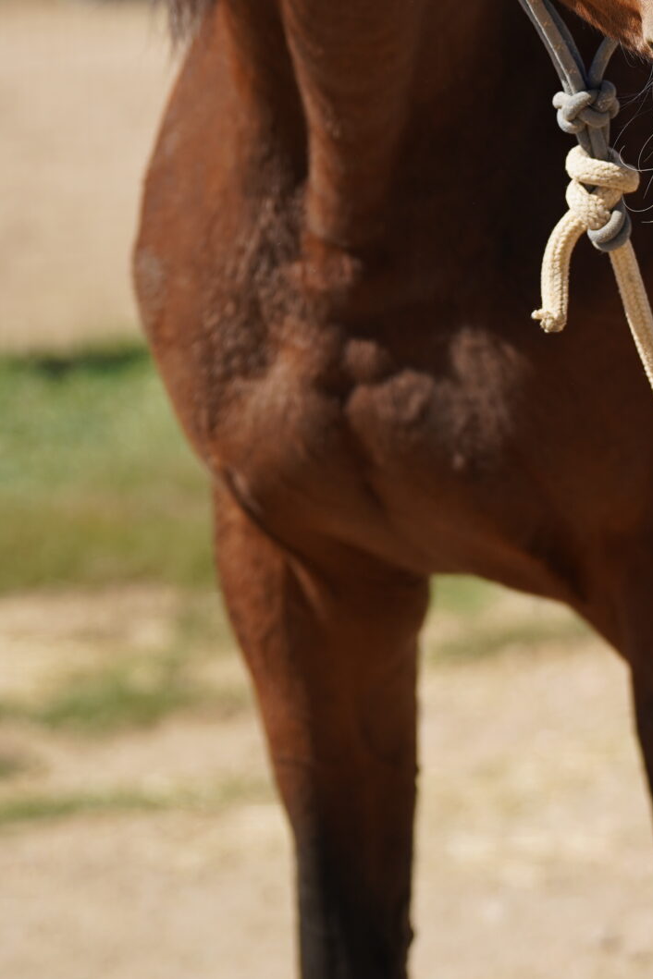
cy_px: -67
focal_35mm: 174
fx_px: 4734
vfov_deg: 11.7
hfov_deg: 7.9
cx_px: 493
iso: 160
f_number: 2.5
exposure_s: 1/3200
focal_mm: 72
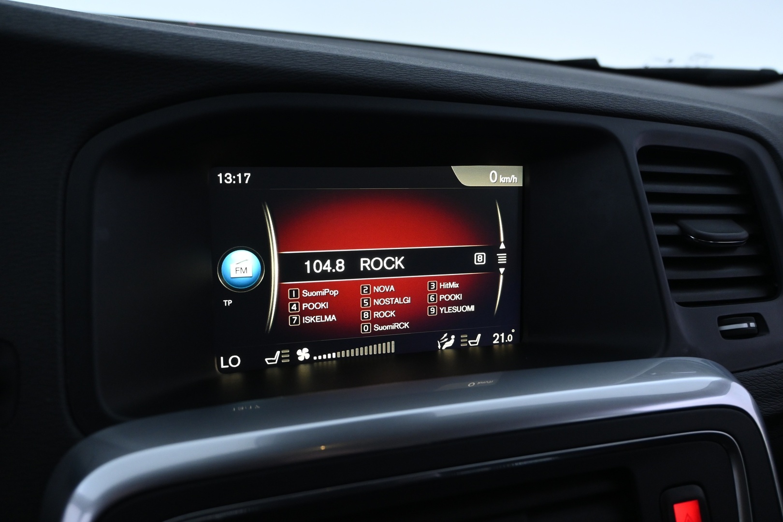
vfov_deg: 43.6
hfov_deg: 61.9
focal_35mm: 30
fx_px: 652
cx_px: 392
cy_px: 261
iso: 1250
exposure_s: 1/30
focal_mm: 20
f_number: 4.5
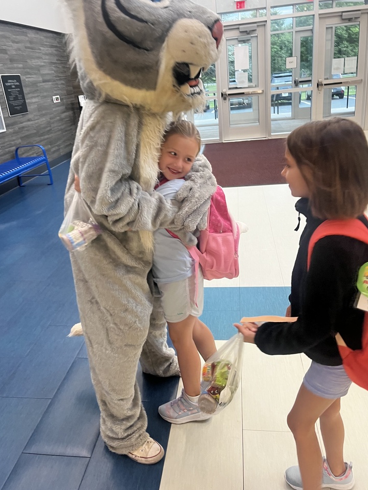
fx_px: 397
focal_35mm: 28
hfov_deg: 49.7
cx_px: 179
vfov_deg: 63.4
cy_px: 231
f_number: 1.6
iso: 125
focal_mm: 5.1
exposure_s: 1/71
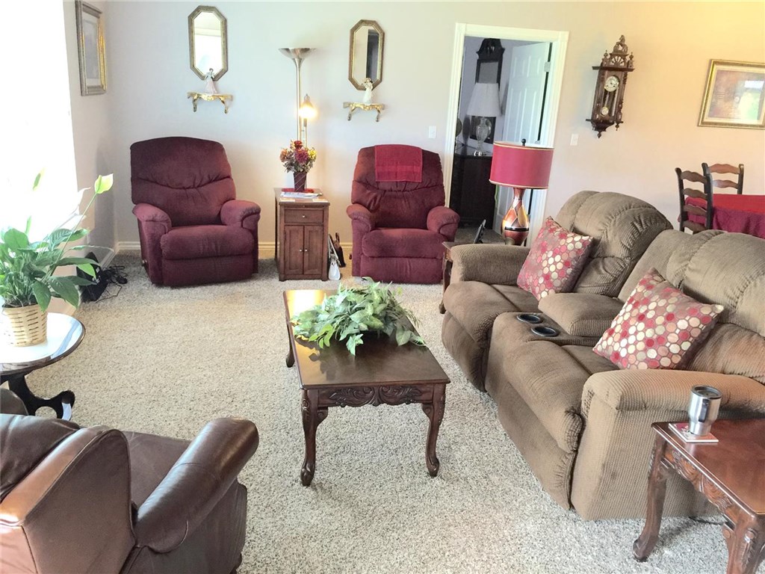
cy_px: 287
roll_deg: -3.7
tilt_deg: -17.0
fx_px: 641
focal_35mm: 29
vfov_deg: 48.2
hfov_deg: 61.7
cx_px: 382
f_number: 2.2
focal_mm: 4.15
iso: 100
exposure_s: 1/15
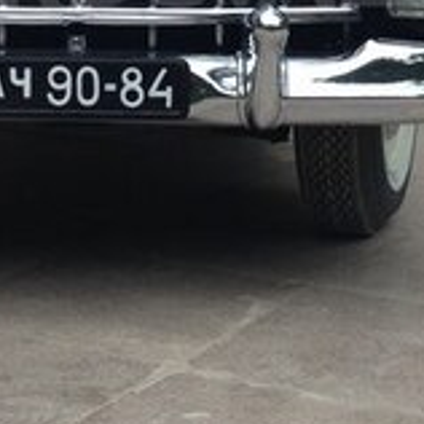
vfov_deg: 14.0
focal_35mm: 122
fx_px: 1691
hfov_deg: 14.3
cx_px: 126
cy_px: -34
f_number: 2.4
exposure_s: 1/282
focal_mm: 4.13
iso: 50
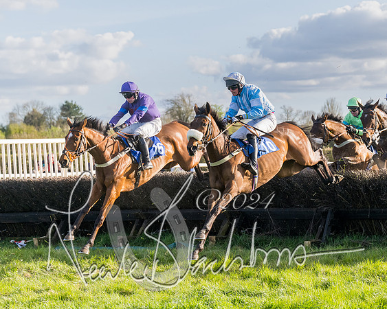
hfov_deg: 14.3
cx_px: 284
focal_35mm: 134
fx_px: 1538
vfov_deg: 11.5
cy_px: 157
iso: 400
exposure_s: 1/1600
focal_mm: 70
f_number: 4
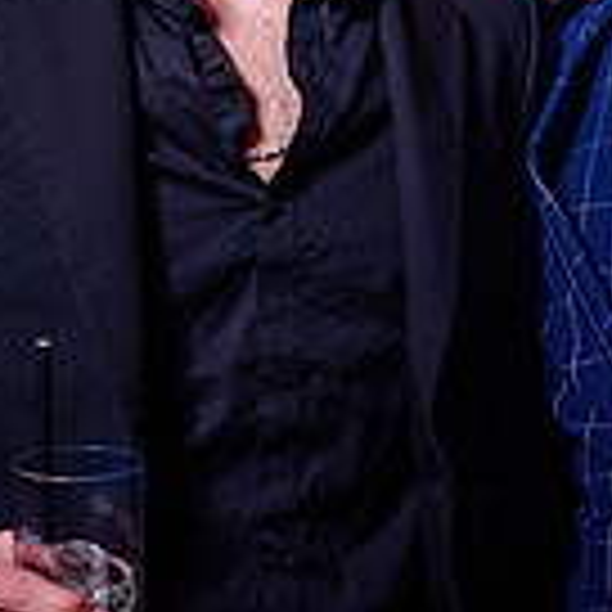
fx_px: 2560
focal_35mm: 128
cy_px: 187
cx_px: 580
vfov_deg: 13.6
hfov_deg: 13.5
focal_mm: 30
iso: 800
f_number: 3.5
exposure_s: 1/60
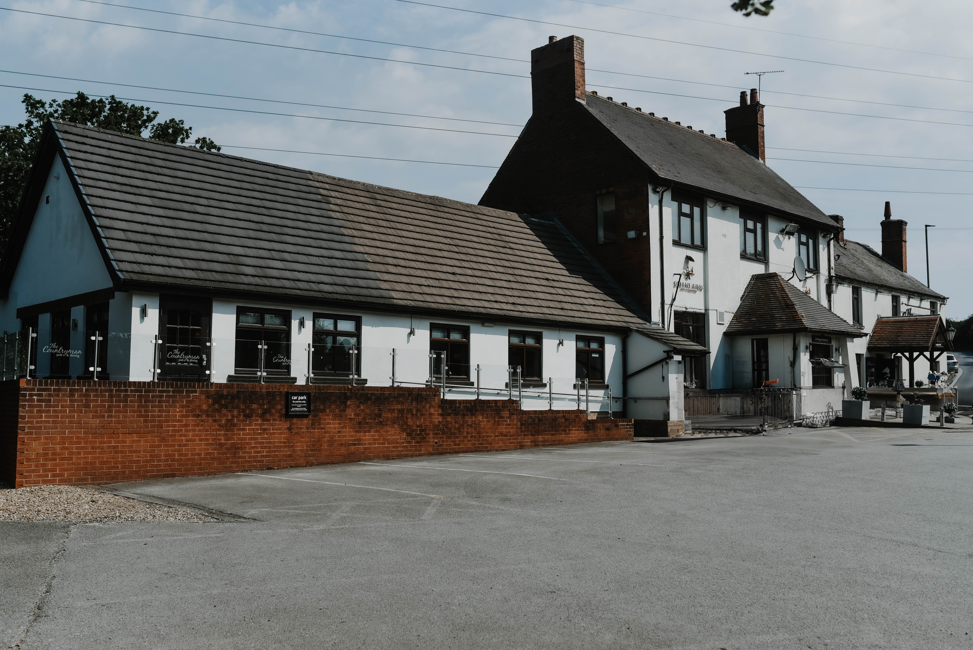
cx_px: 486
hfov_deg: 54.4
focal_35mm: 35
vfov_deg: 37.9
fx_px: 946
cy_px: 325
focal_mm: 35
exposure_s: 1/4000
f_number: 5.6
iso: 500
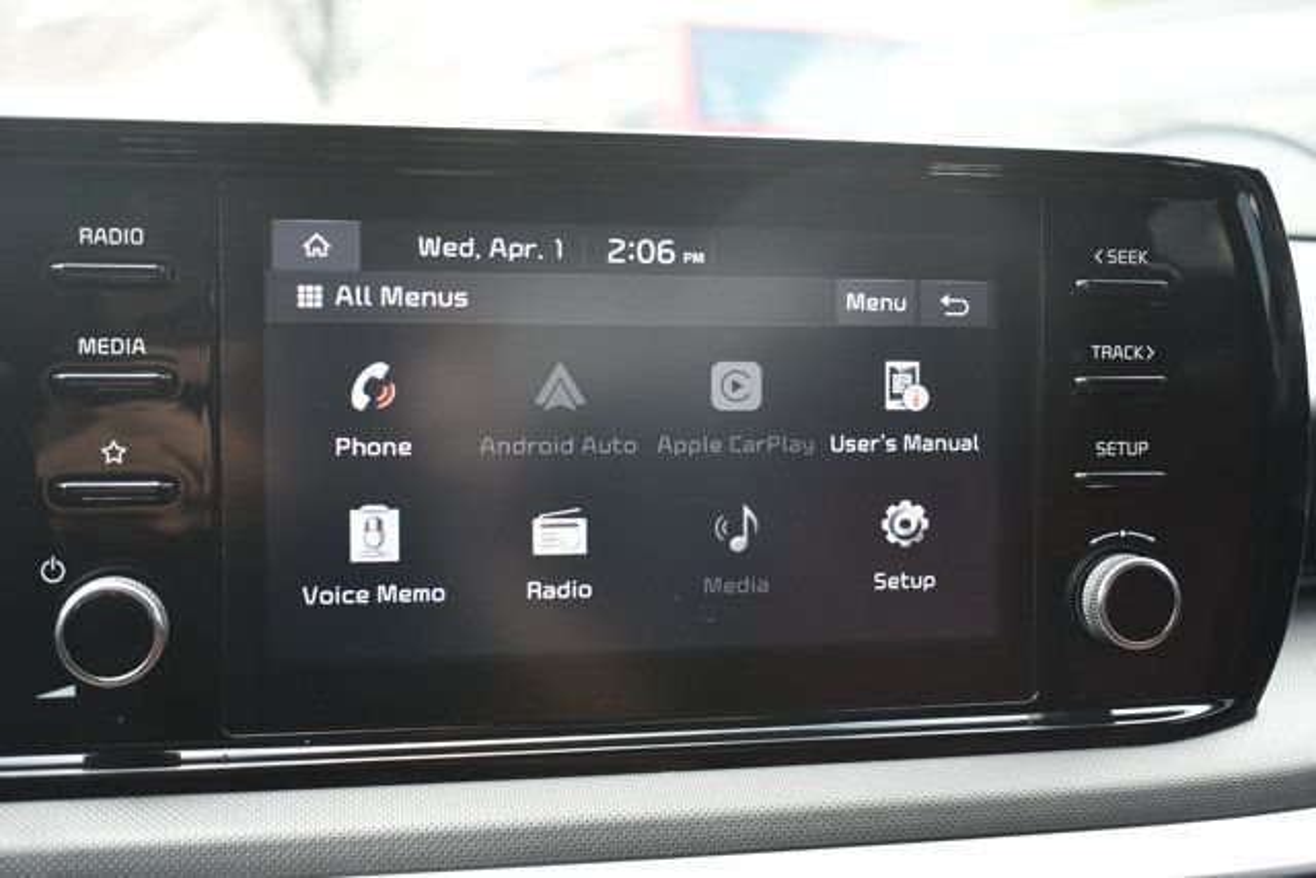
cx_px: 658
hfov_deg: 46.4
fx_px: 1536
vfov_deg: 31.9
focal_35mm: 42
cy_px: 439
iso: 800
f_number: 4.2
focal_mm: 28
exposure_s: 1/125
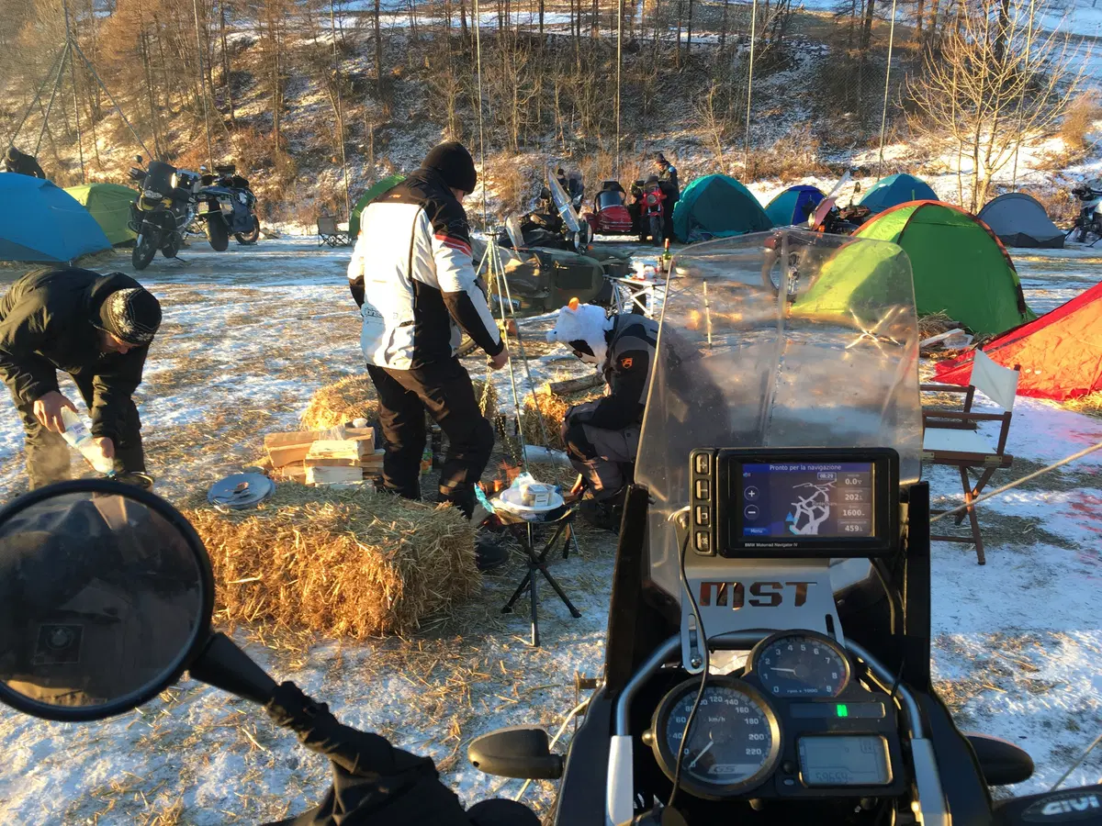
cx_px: 551
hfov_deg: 61.7
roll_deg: -0.4
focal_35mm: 29
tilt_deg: -15.3
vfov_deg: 48.2
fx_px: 923
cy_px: 413
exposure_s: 1/100
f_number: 2.2
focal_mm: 4.15
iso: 32
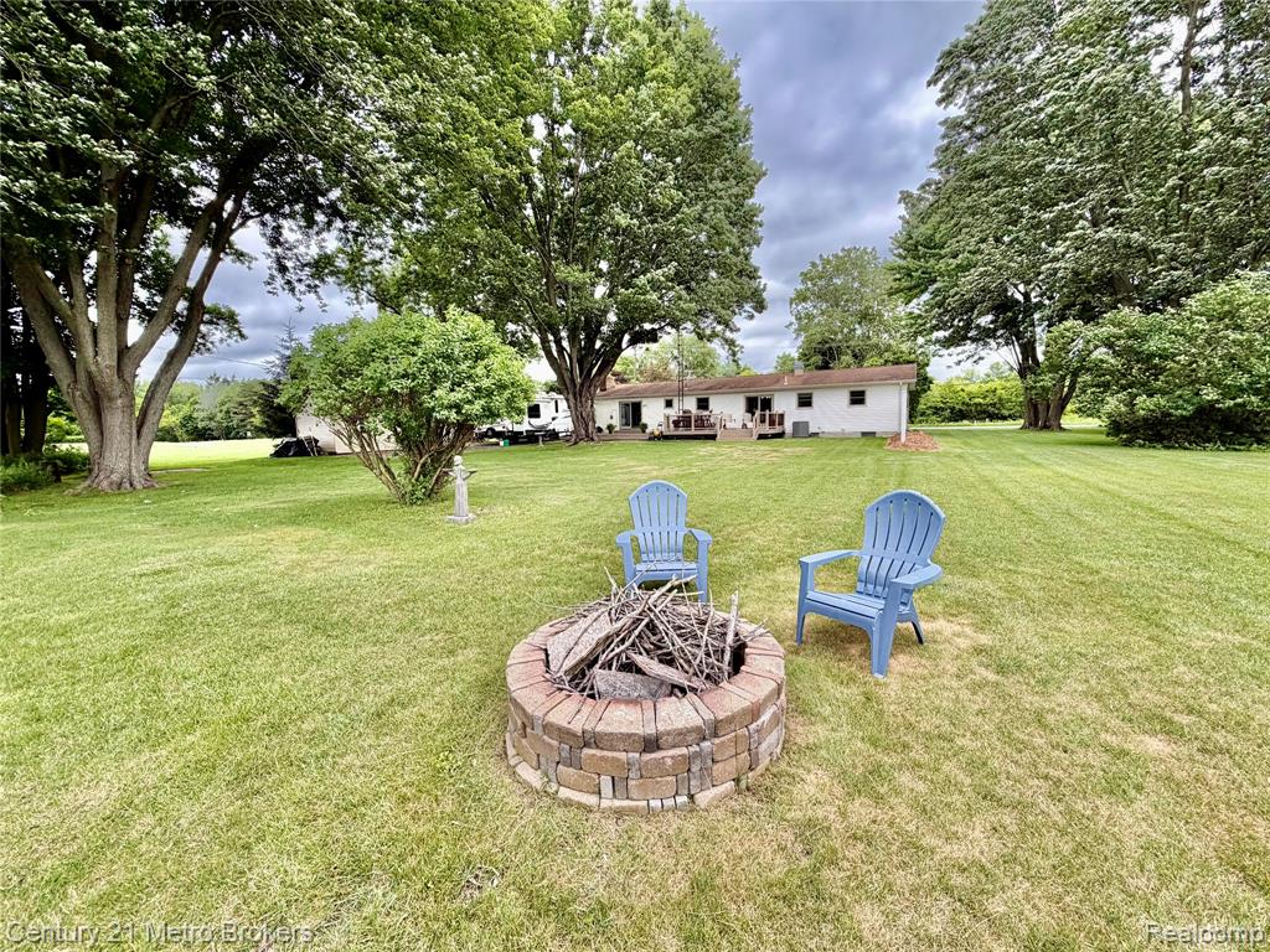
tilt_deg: -5.9
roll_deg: +1.7
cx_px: 635
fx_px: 514
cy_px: 476
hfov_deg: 102.1
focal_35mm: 14
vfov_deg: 85.7
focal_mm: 2.22
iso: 64
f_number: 2.2
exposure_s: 1/502
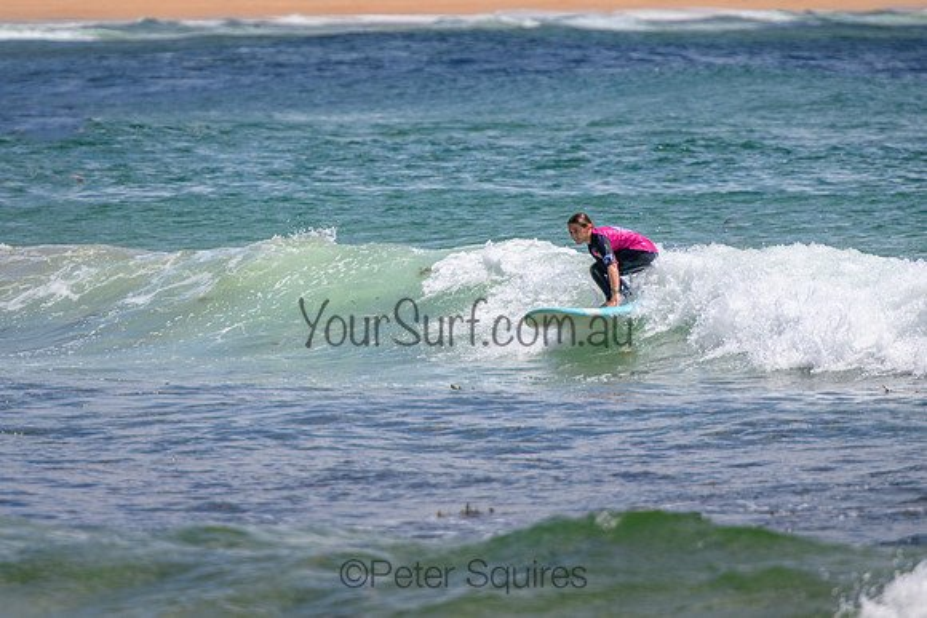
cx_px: 290
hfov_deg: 3.7
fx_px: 14162
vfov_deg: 2.5
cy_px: 293
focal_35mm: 550
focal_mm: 400
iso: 200
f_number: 5.6
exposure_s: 1/2000
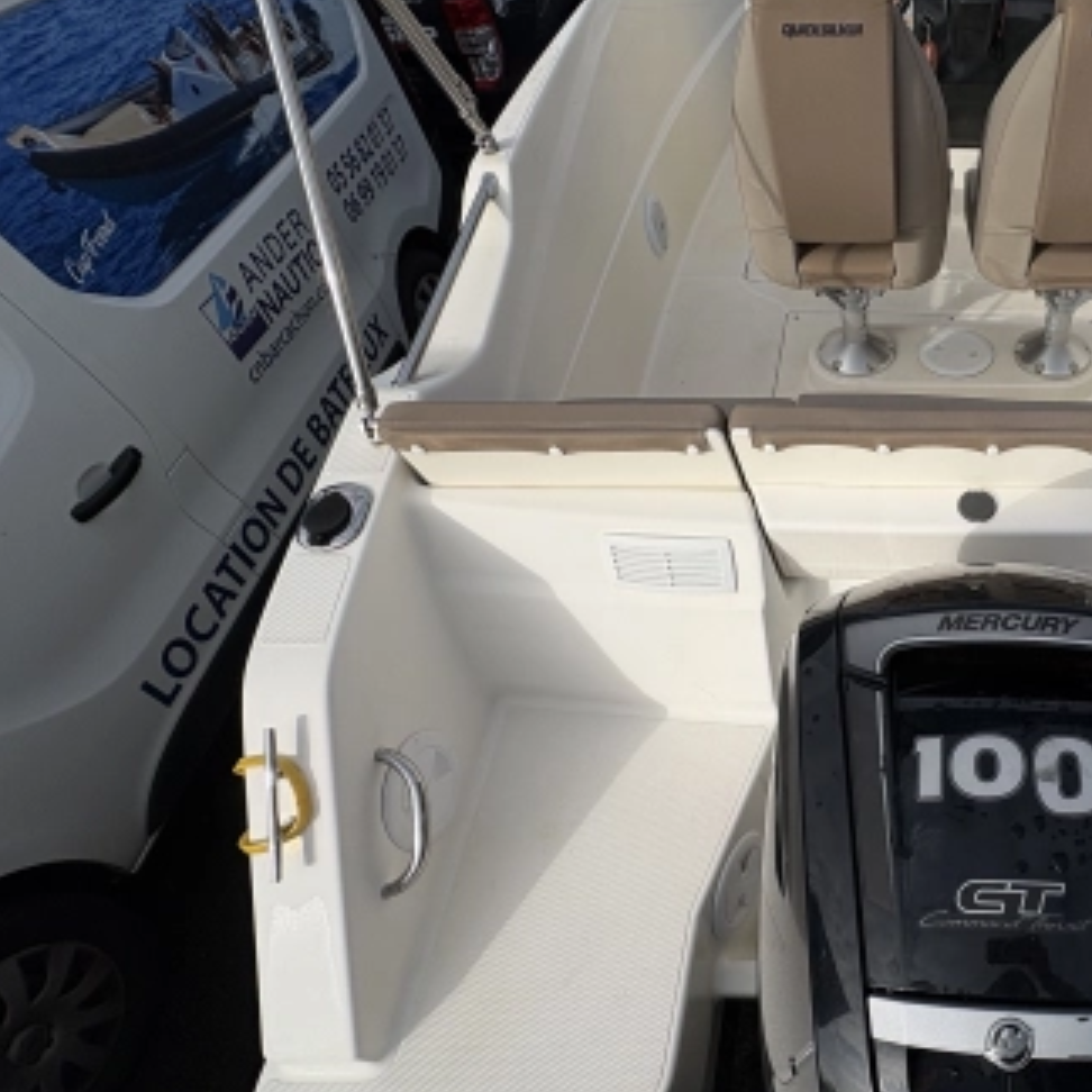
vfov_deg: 72.0
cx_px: 923
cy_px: 592
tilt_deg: -50.8
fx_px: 749
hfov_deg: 63.6
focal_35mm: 21
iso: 50
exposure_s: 1/2273
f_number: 2.2
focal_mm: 2.22
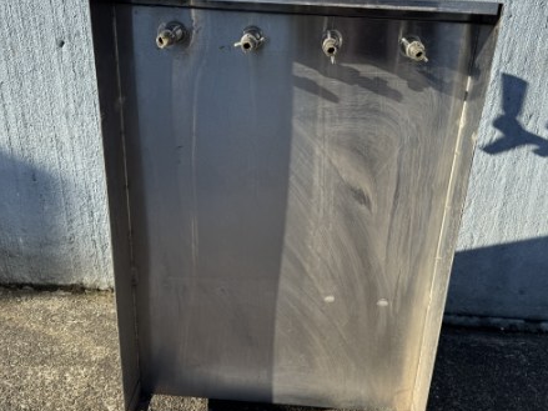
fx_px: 554
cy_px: 196
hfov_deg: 52.6
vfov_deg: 40.7
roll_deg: -2.7
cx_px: 278
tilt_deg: -26.3
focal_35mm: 35
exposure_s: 1/2105
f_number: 1.78
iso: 80
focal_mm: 6.76
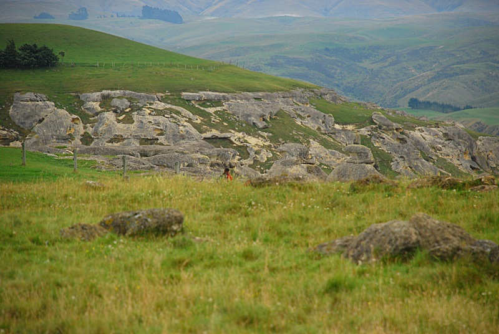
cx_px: 250
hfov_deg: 10.1
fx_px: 2811
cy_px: 167
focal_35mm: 202
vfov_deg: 6.8
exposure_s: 1/400
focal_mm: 135
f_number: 6.3
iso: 400
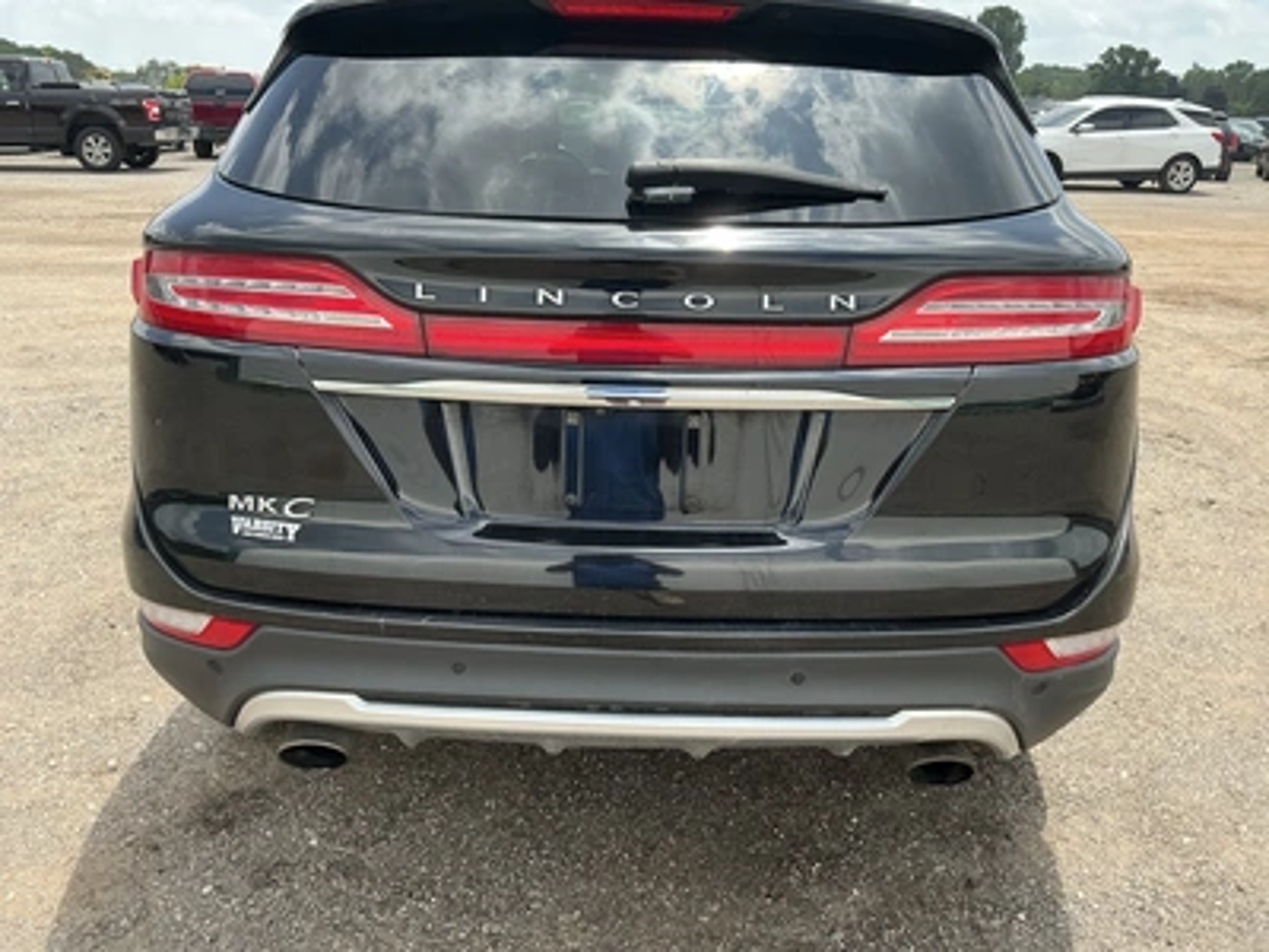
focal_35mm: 28
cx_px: 634
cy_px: 476
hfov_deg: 63.4
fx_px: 1026
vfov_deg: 49.7
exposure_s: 1/642
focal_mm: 3
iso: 25
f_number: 1.8
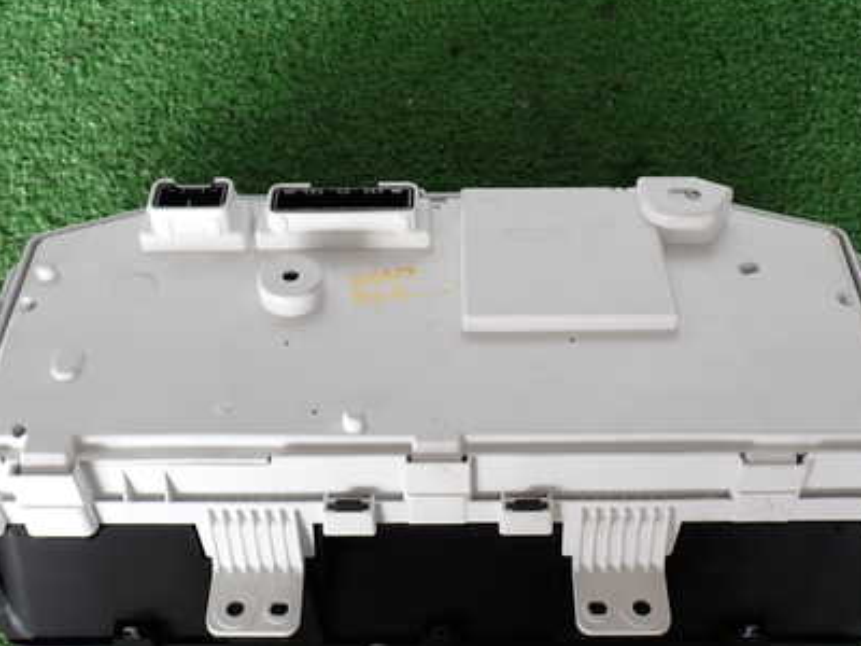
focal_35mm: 45
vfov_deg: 32.0
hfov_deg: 42.1
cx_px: 435
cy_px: 403
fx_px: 1119
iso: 100
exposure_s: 1/60
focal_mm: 5.4
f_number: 3.2
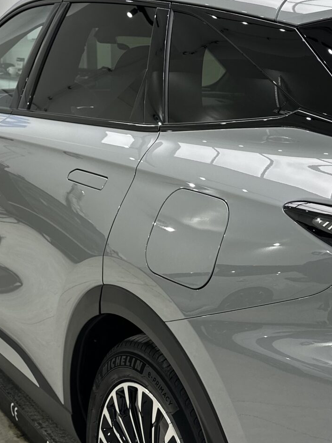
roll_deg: -0.2
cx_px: 245
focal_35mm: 65
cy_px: 197
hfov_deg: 22.4
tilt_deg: -9.4
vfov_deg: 29.8
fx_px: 831
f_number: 1.78
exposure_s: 1/225
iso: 64
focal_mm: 6.86
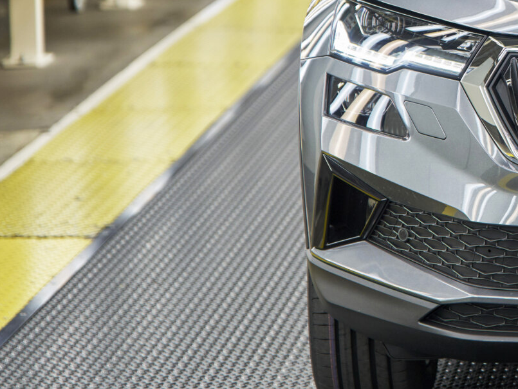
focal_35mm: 208
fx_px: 3113
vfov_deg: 7.1
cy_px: -39
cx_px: 729
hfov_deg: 9.3
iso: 200
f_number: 2
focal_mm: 68
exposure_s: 1/125
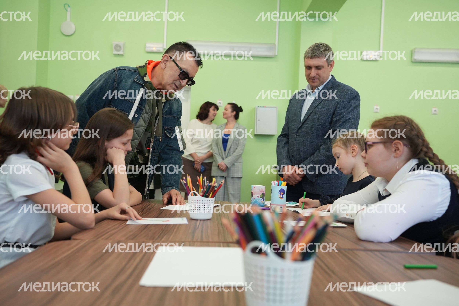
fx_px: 421
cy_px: 153
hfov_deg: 57.2
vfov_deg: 40.0
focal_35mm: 33
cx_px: 230
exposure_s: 1/200
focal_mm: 33
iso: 1250
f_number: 3.2
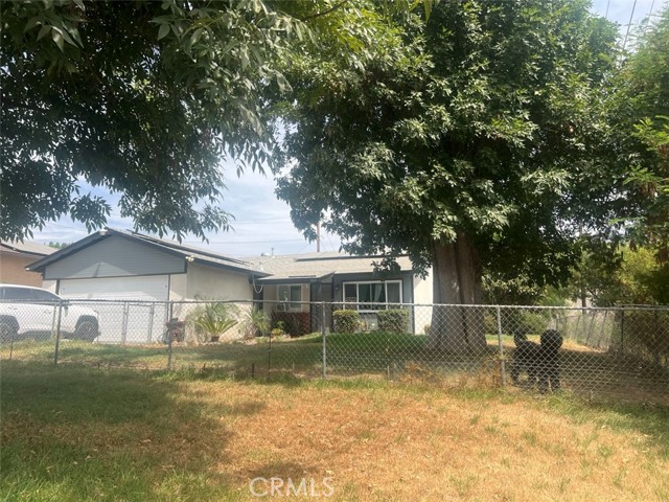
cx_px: 334
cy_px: 251
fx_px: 502
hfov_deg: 67.3
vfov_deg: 53.1
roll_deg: -0.3
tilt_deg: +7.9
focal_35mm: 26
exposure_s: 1/2841
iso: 50
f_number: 1.5
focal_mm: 5.7
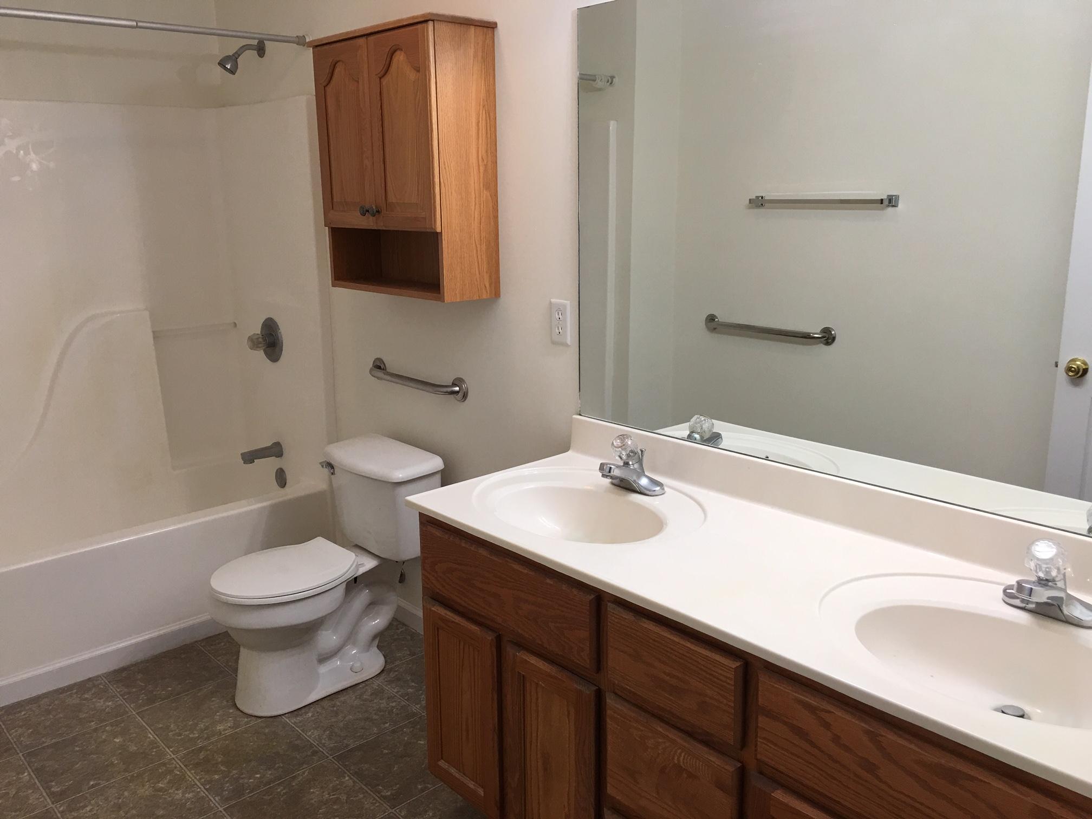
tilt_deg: -11.4
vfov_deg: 48.2
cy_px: 410
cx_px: 546
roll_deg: +0.5
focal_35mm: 29
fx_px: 915
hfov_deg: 61.7
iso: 25
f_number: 2.2
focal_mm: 4.15
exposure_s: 1/30
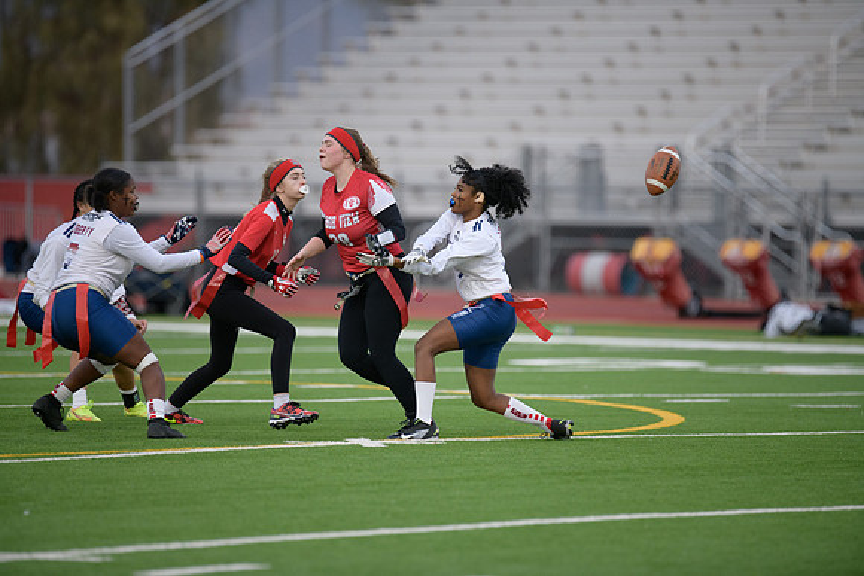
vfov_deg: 4.6
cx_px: 432
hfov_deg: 6.9
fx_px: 7201
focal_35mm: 300
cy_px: 288
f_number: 2.8
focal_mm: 300
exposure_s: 1/1250
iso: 1000
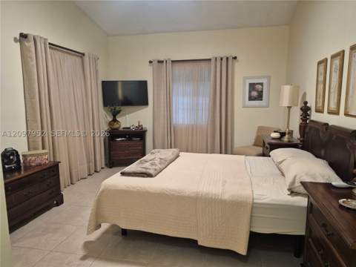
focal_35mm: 23
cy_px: 134
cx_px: 178
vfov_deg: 58.9
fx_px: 237
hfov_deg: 73.9
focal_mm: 5.4
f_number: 1.8
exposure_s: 1/120
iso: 640
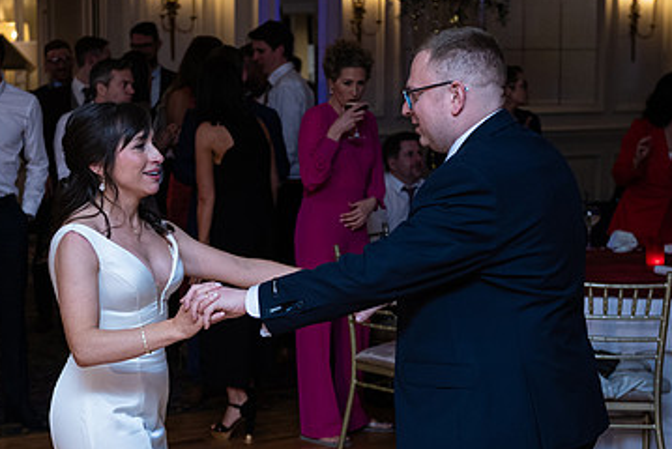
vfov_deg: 16.3
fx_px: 1569
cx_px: 275
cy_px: 231
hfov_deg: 24.1
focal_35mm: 84
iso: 800
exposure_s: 1/160
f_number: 3.5
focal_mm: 52
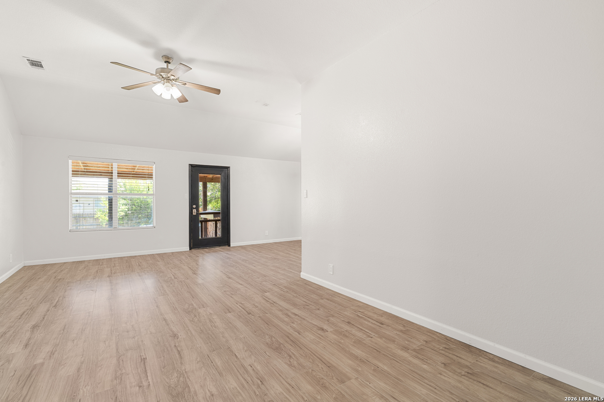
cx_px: 302
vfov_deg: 73.7
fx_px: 268
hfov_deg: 96.7
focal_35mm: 16
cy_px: 201
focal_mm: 16
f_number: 10
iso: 250
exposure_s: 2
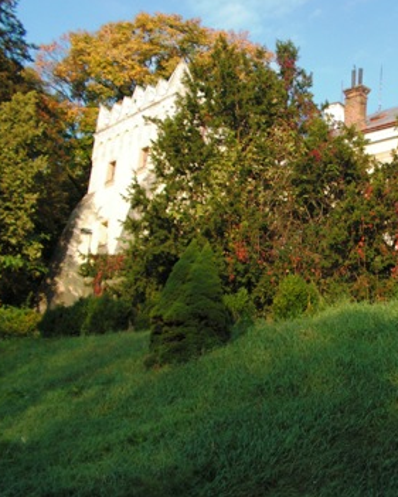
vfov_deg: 38.8
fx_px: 706
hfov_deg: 30.7
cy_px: 244
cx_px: 322
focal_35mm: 48
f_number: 3.2
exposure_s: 1/250
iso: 50
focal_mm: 6
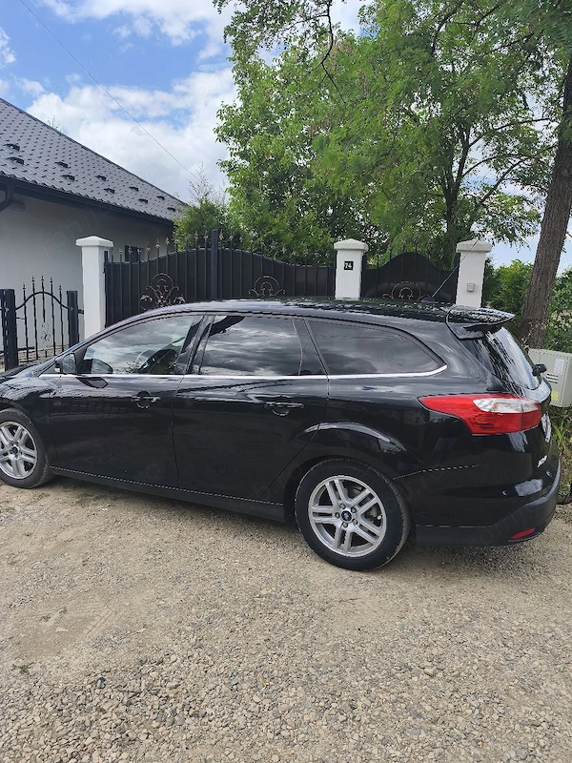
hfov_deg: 58.9
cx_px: 286
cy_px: 382
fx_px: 507
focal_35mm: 23
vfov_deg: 73.9
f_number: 1.65
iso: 50
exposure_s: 1/833
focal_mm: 6.14
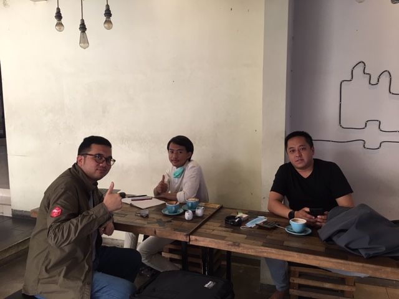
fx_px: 334
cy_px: 150
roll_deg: +0.1
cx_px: 200
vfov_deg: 48.2
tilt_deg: -6.1
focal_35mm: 29
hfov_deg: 61.7
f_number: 2.2
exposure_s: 1/17
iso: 40
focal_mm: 4.15
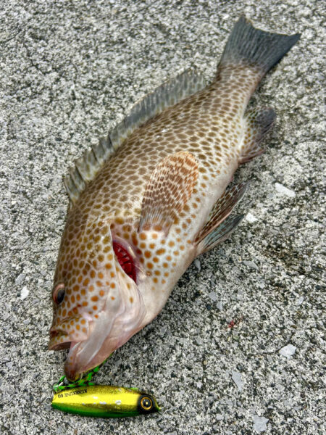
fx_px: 326
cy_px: 218
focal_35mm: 26
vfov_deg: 67.3
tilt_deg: -67.7
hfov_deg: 53.1
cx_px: 163
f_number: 1.5
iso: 50
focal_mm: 5.7
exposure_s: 1/2762
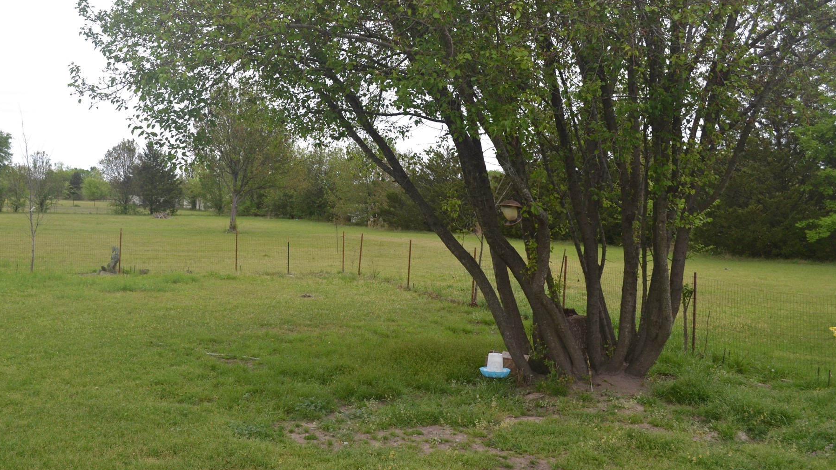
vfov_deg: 31.0
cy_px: 163
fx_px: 842
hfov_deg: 52.7
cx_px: 370
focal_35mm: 38
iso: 100
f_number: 5
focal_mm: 20
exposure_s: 1/200
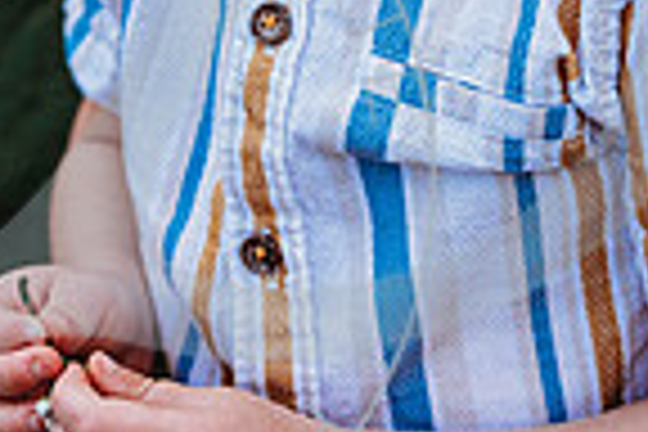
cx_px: 198
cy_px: -200
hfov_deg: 17.4
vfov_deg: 11.3
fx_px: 2106
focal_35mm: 117
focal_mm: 29
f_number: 2.8
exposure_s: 1/250
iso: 100
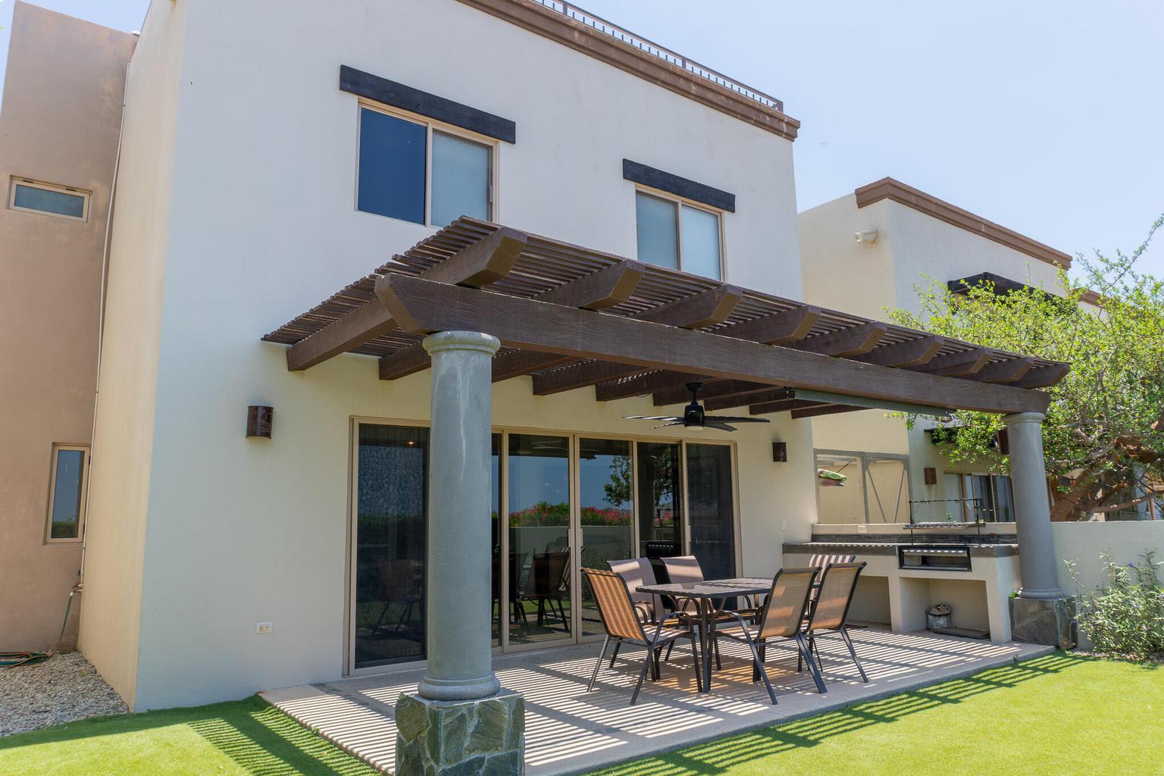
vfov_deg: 52.0
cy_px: 388
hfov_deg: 72.4
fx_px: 795
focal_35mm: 25
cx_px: 582
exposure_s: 1/125
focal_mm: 16
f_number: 9
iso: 100
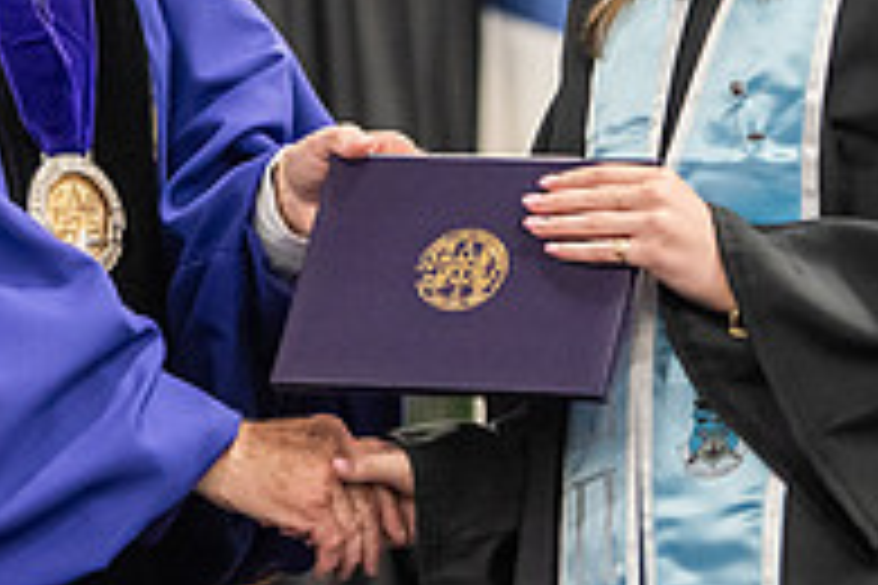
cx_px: 207
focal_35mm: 297
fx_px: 7243
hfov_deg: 6.9
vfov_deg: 4.6
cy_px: -151
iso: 3200
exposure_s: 1/200
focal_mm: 100
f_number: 3.2
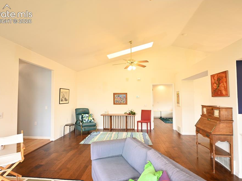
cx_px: 119
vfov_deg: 65.9
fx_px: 140
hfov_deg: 81.8
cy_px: 92
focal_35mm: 20
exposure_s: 1/15
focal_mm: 12
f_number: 3.5
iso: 250
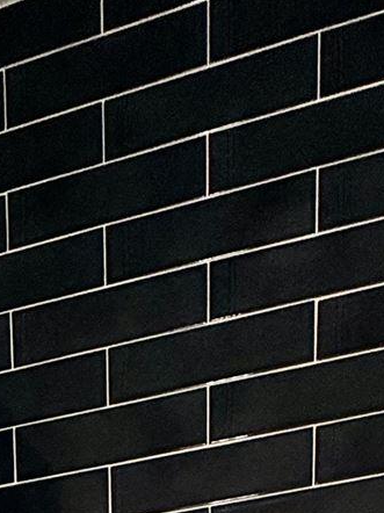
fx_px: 1081
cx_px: 155
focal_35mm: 73
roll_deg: +0.2
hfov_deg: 20.1
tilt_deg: -10.0
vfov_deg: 15.0
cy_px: 1242
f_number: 2.2
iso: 200
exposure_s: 1/120
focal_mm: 2.22
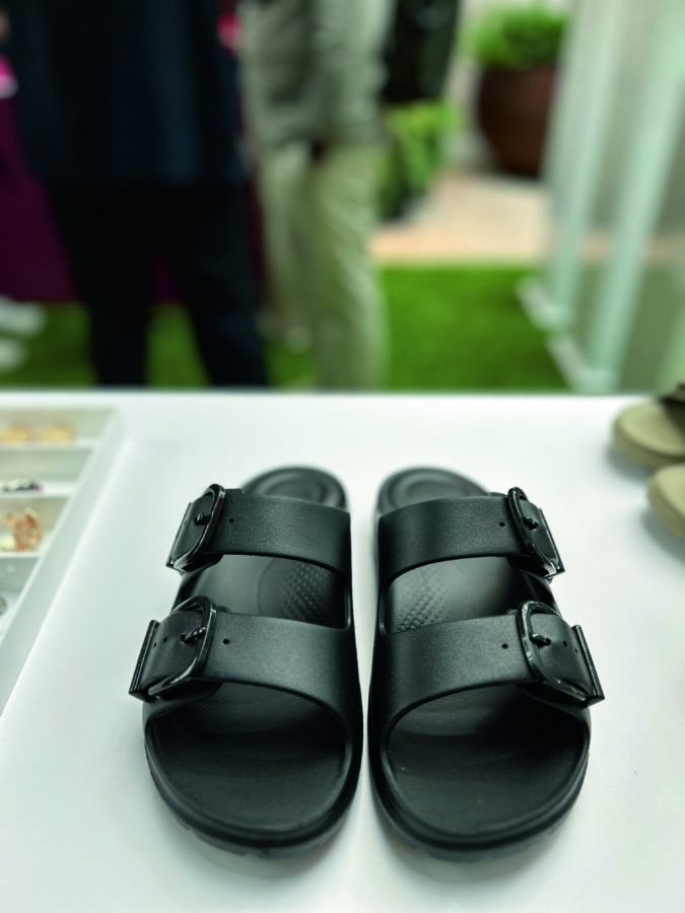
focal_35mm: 26
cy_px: 456
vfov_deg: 67.3
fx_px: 686
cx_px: 342
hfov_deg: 53.1
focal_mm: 5.7
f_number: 1.5
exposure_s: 1/224
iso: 40
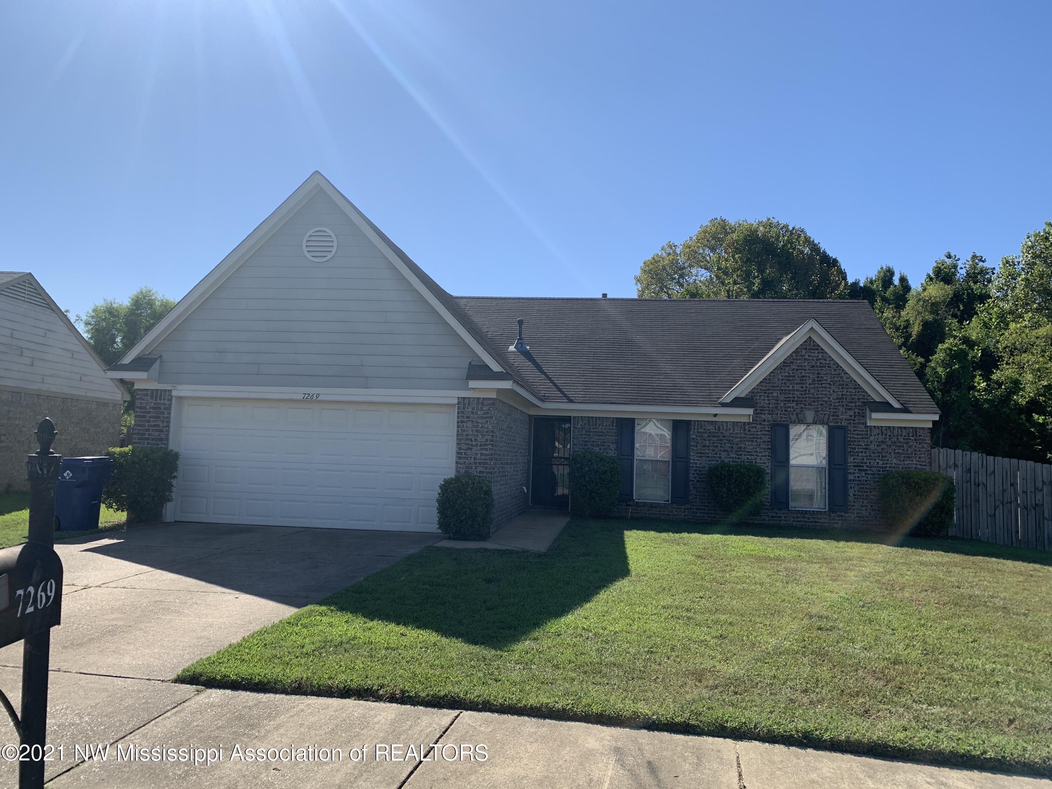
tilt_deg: +5.5
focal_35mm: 26
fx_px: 790
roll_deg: -1.7
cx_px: 526
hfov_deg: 67.3
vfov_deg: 53.1
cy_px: 394
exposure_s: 1/2611
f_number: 1.8
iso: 25
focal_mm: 4.25
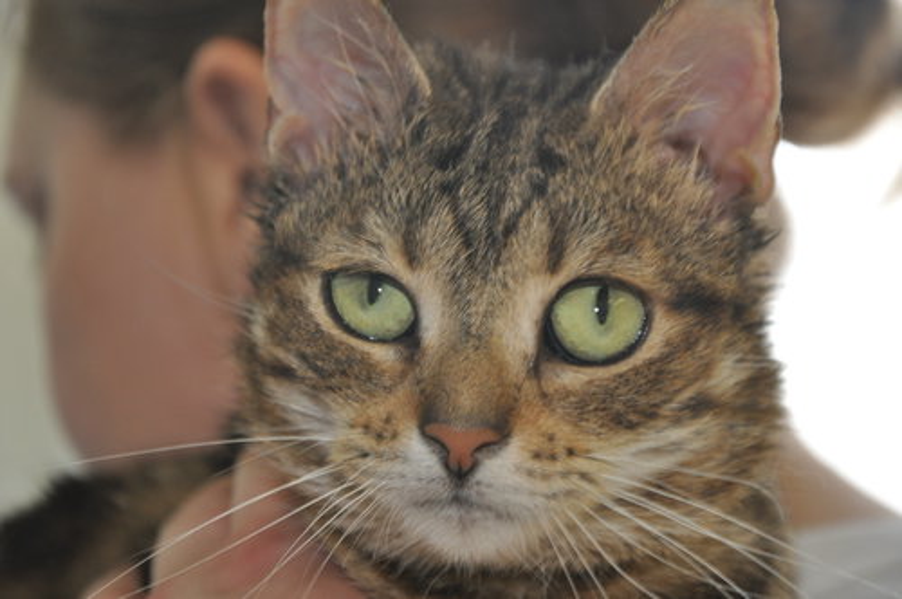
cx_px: 451
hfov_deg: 13.1
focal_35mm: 158
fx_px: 3941
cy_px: 300
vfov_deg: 8.7
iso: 800
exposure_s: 1/60
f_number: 5.6
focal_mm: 105
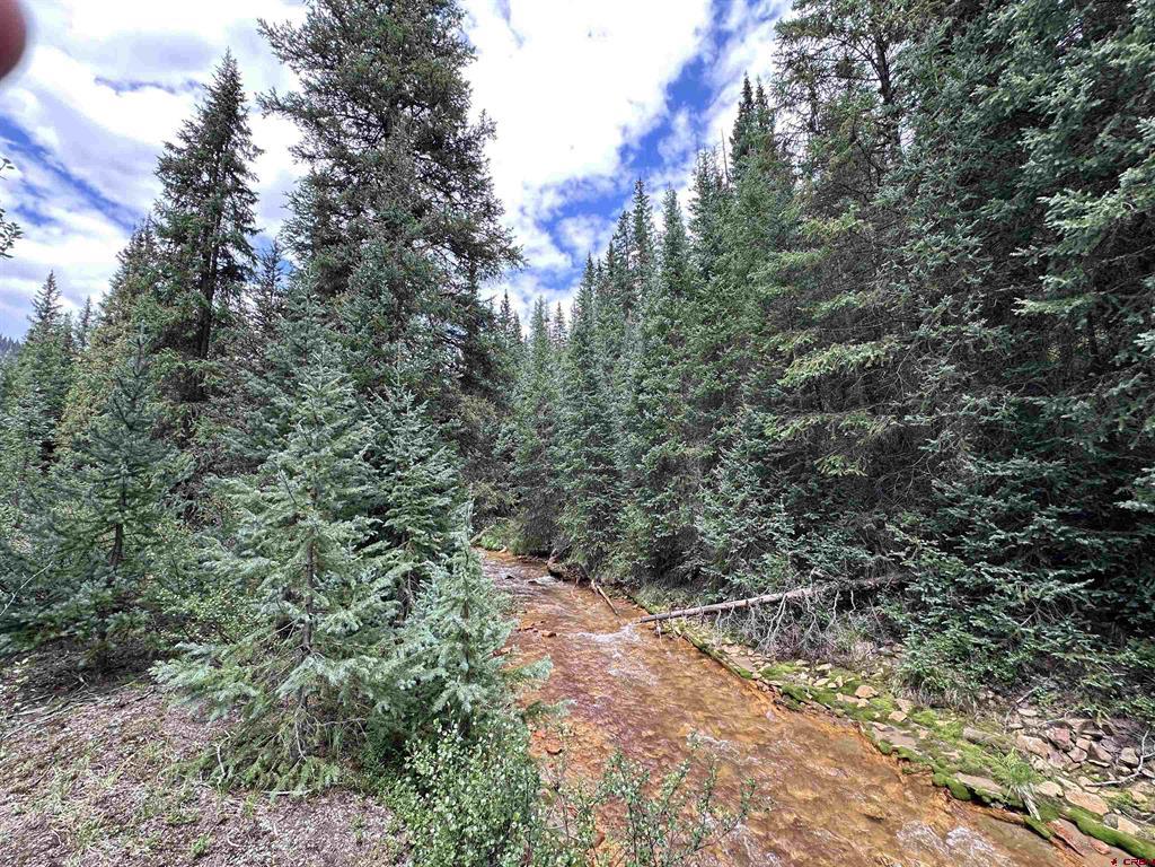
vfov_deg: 85.7
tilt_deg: +8.1
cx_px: 578
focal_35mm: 14
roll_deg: +1.3
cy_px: 434
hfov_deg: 102.1
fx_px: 467
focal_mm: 2.22
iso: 40
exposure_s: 1/254
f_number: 2.2
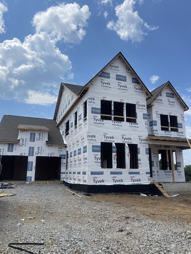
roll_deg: -0.3
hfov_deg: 53.1
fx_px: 191
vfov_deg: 67.3
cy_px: 130
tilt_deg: +11.2
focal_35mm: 26
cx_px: 96
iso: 32
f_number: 1.6
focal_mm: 5.1
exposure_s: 1/5917
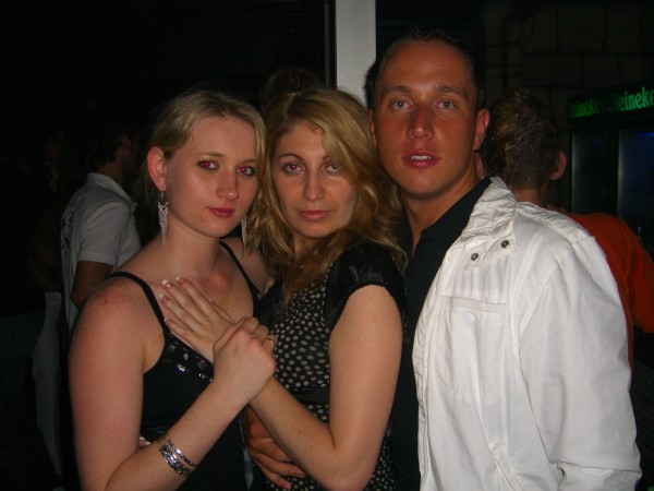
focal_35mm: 38
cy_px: 246
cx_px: 327
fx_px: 718
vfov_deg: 37.7
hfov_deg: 49.0
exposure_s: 1/60
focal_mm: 7.9
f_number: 2.8
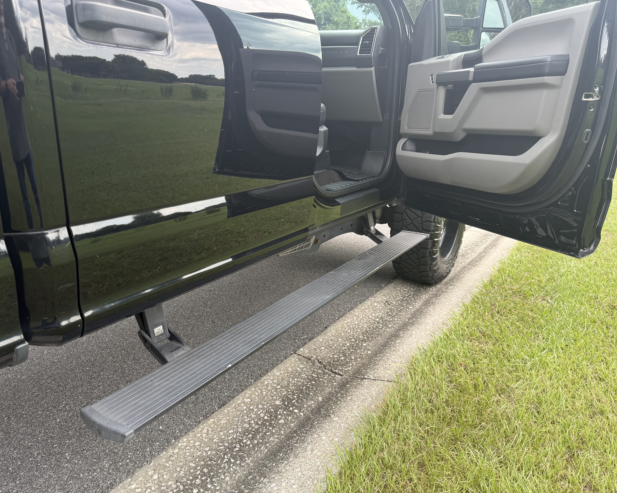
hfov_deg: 68.1
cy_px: 246
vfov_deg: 56.8
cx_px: 303
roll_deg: +1.2
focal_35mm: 25
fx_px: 457
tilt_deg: -15.5
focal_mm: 6.76
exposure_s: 1/226
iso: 64
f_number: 1.78
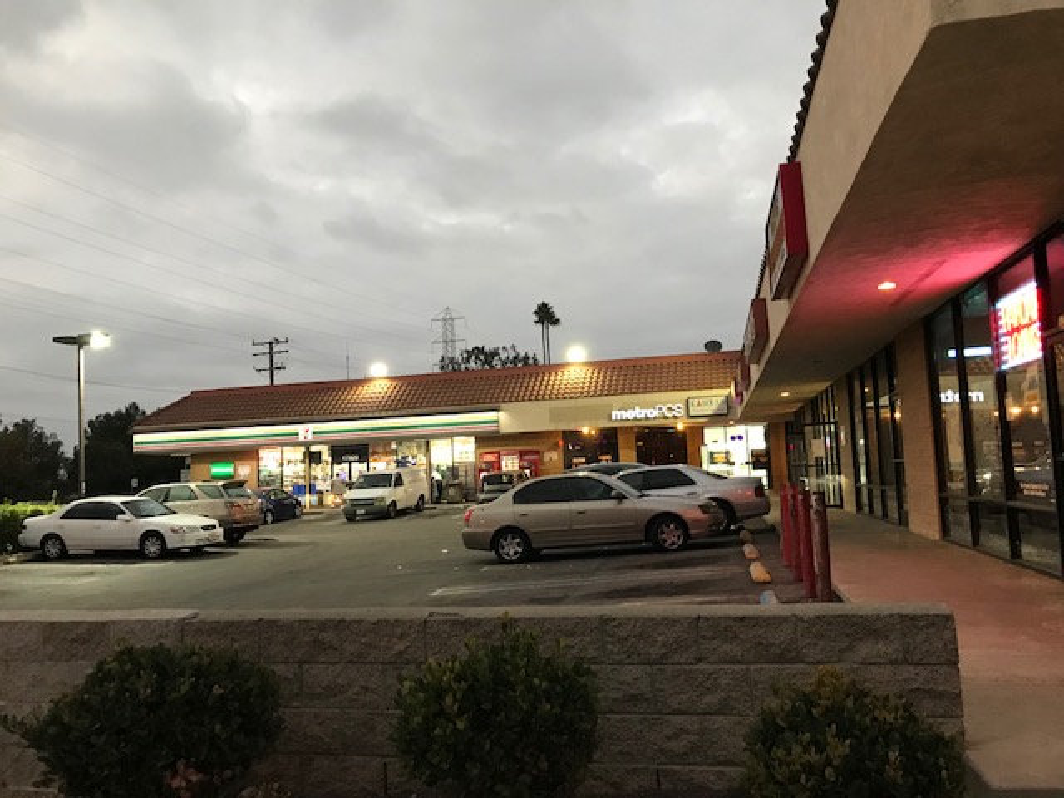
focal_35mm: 28
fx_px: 861
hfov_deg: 63.4
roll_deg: +3.2
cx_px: 532
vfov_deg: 49.7
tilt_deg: +3.6
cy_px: 399
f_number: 1.8
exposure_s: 1/15
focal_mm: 3.99
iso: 64
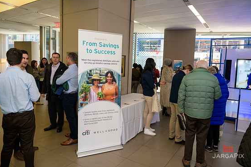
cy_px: 81
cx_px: 125
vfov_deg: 51.2
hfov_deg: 71.5
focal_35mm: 25
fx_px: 174
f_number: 3.2
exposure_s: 1/125
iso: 200
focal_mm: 24
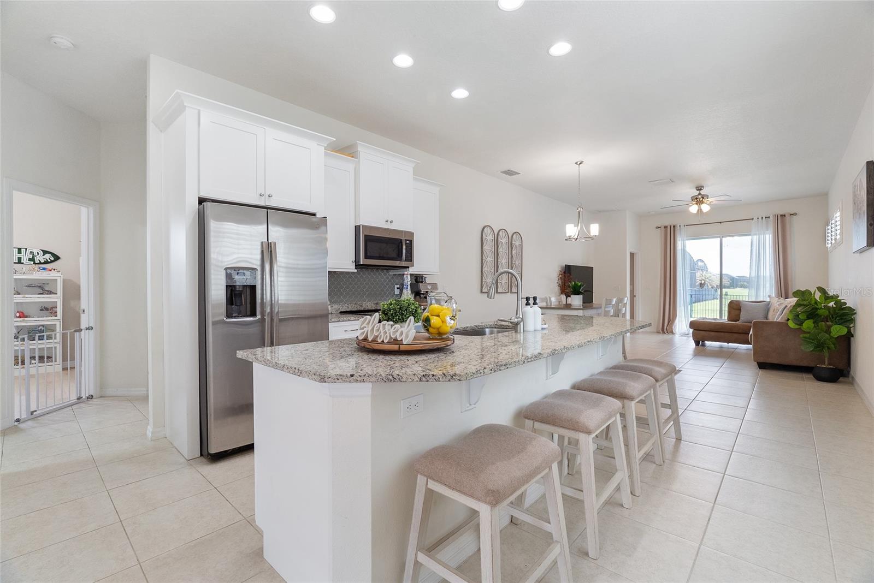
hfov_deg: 96.7
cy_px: 292
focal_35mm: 16
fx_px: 389
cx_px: 437
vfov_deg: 73.8
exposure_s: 1/30
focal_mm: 16
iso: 2500
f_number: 9
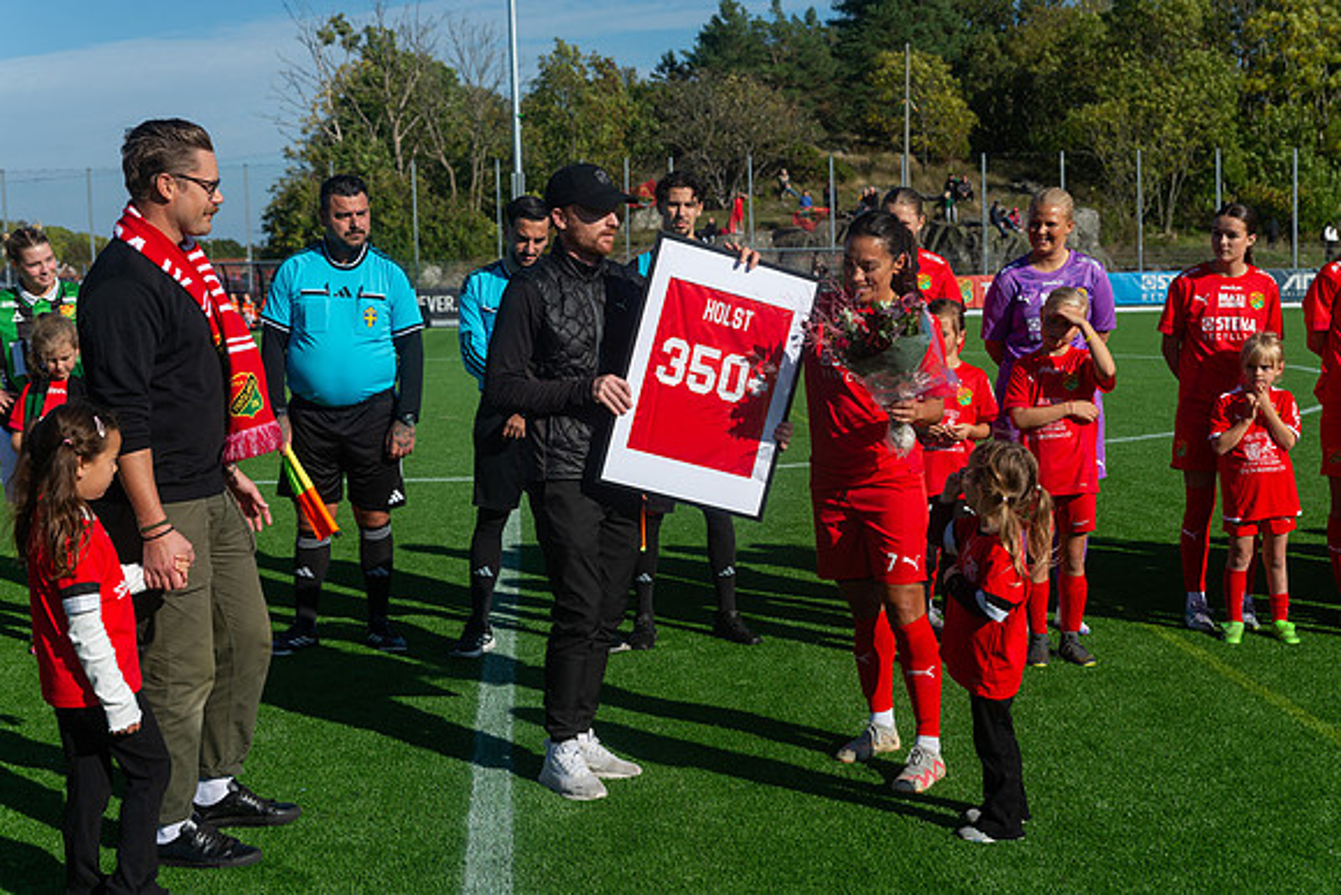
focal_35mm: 48
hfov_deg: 41.1
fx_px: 1788
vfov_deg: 28.1
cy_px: 448
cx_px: 670
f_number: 4
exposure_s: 1/1600
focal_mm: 48
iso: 100
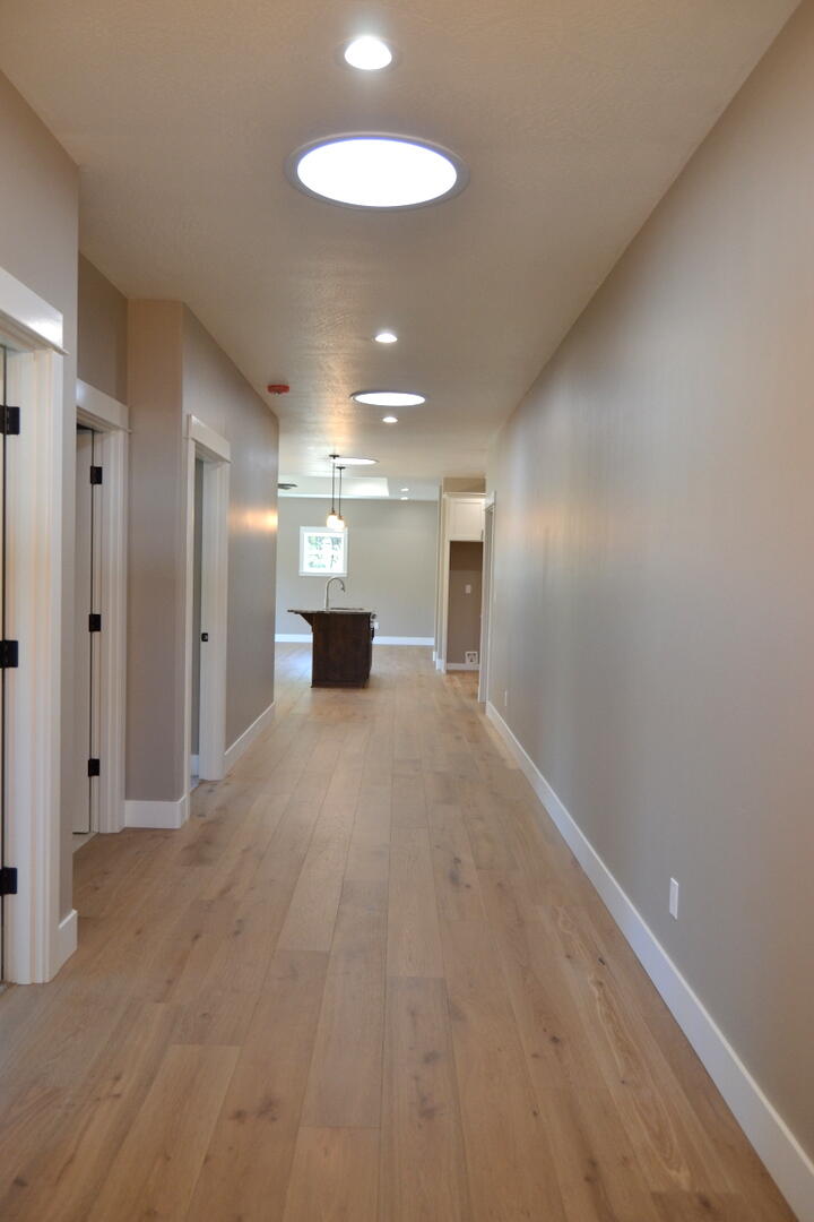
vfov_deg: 67.4
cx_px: 407
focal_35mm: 27
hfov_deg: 47.9
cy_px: 611
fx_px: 916
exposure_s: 1/80
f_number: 4.5
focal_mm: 18
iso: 400
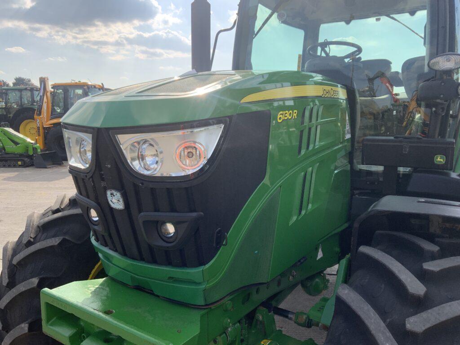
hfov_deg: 61.7
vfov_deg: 48.2
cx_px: 230
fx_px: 385
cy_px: 172
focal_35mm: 29
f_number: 1.8
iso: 16
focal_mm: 3
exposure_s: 1/1076
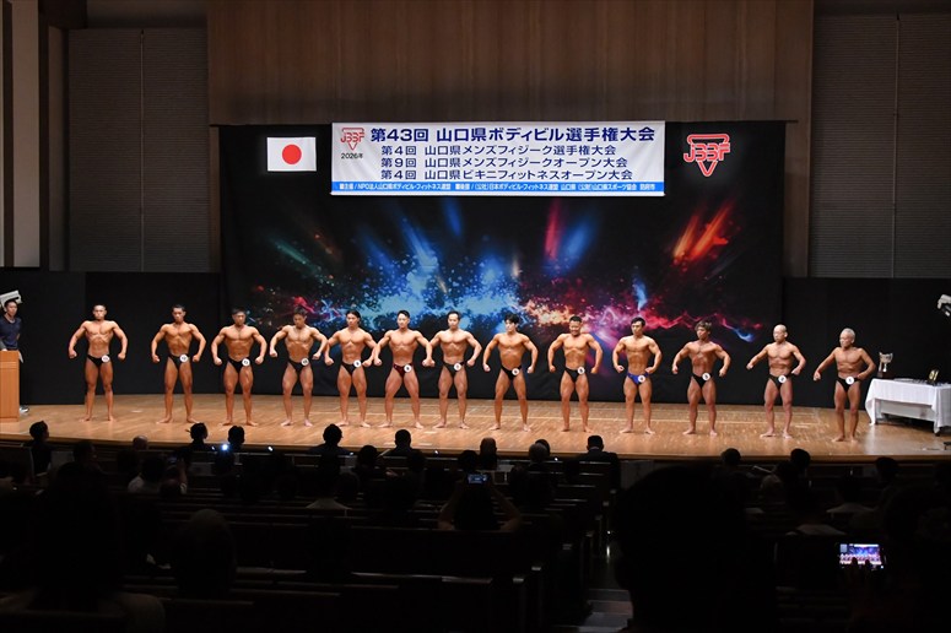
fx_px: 1584
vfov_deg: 22.6
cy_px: 316
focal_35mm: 60
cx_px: 476
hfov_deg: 33.4
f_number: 5.6
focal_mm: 40
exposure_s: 1/400
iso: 6400
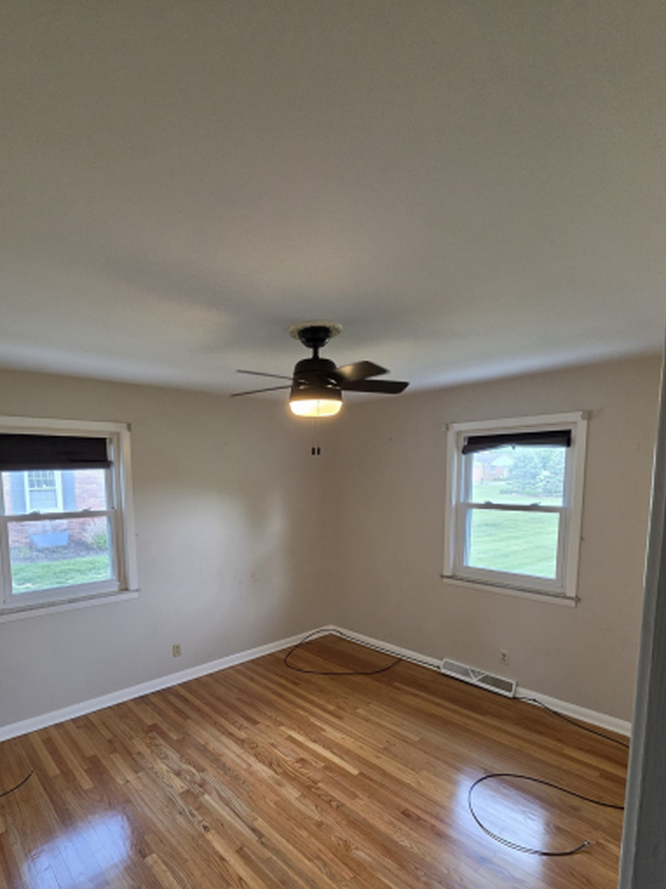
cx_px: 272
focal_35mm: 17
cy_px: 533
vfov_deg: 89.9
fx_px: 436
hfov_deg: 74.0
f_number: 1.9
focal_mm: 2.2
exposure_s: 1/120
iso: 250
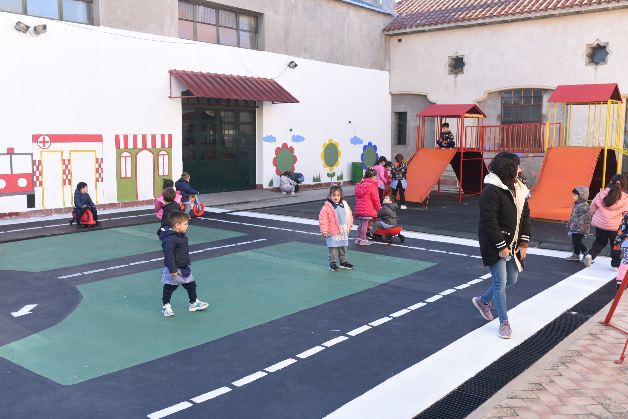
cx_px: 314
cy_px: 210
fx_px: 611
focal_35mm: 35
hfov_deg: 54.4
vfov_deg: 37.9
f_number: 4
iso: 200
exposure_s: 1/250
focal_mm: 35
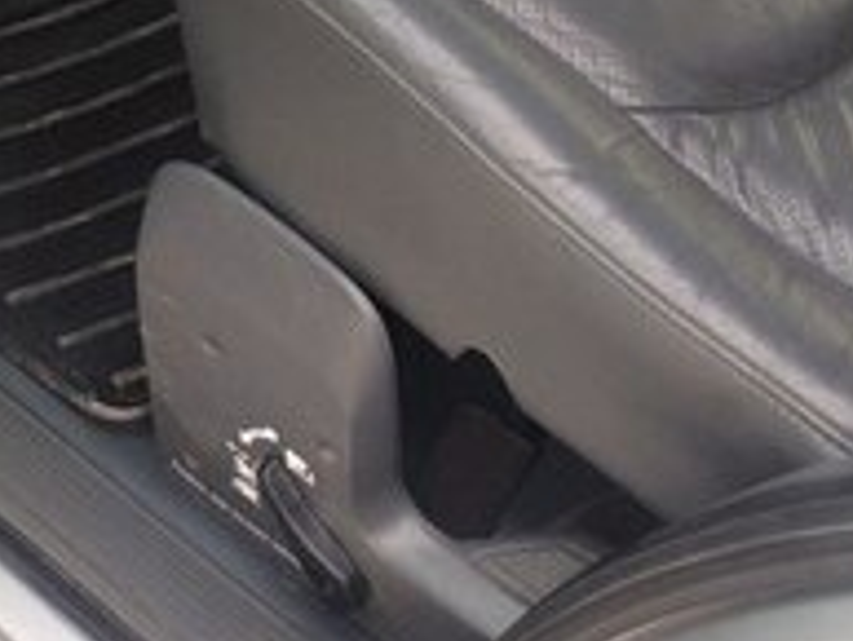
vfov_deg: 14.5
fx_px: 2441
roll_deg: +4.0
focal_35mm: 99
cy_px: -95
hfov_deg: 19.3
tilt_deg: -38.6
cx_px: 35
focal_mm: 4.15
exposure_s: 1/50
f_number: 2.2
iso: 32
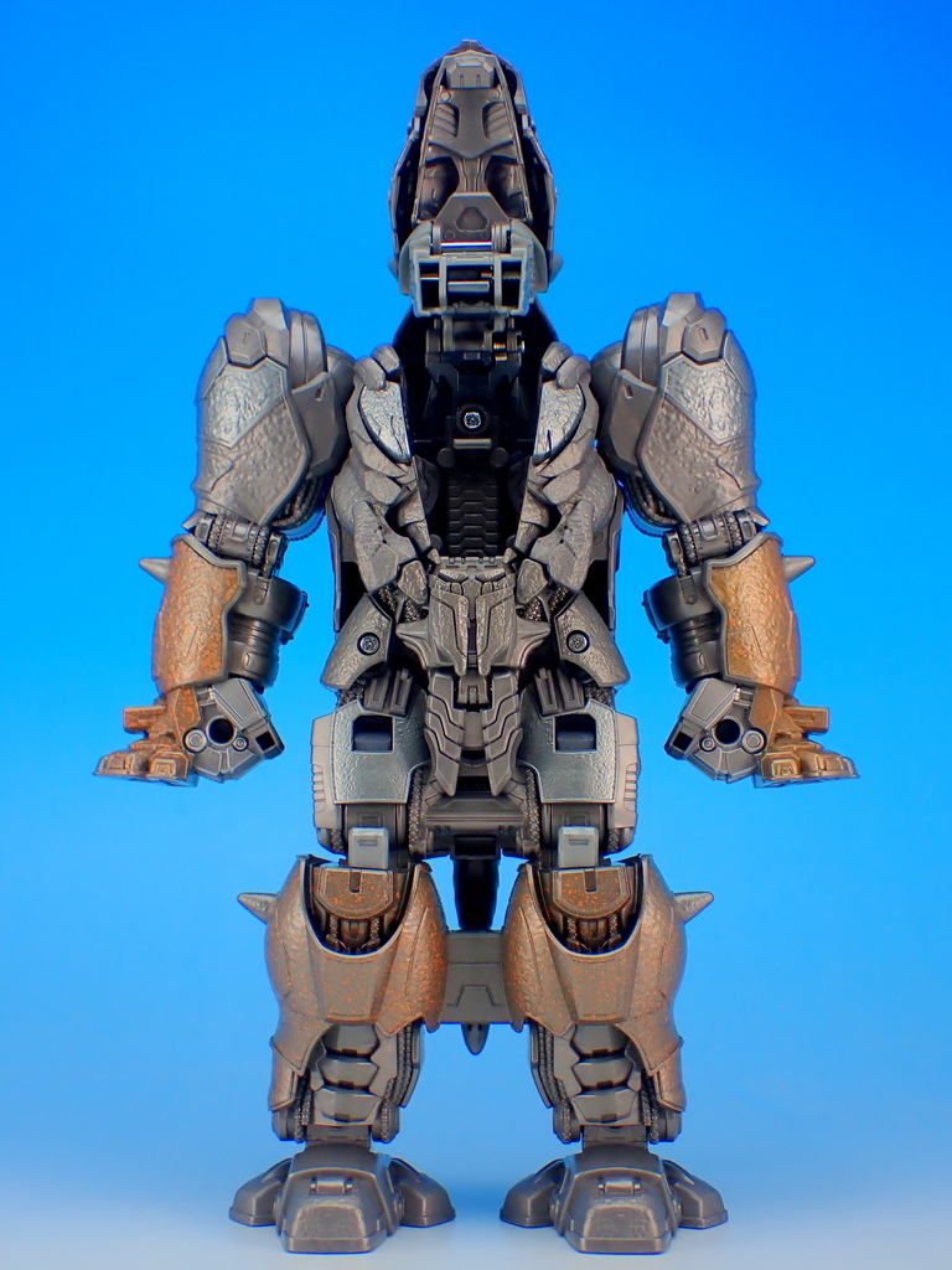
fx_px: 1833
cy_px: 635
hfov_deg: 29.1
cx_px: 476
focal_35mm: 50
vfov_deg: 38.2
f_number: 3.2
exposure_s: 1/30
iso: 100
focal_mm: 9.01
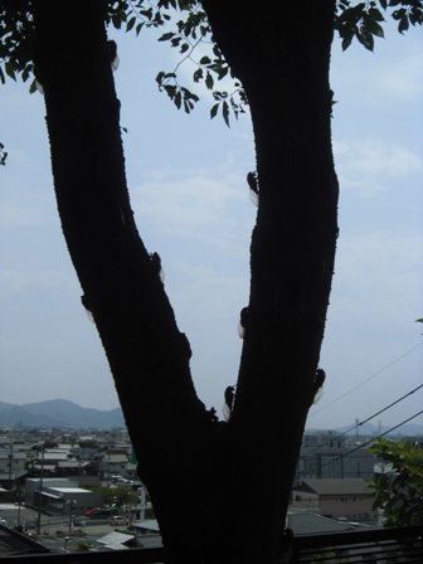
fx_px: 766
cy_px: 282
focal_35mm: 47
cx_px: 212
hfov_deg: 30.9
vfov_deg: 40.4
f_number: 9.6
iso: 100
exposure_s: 1/320
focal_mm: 8.3
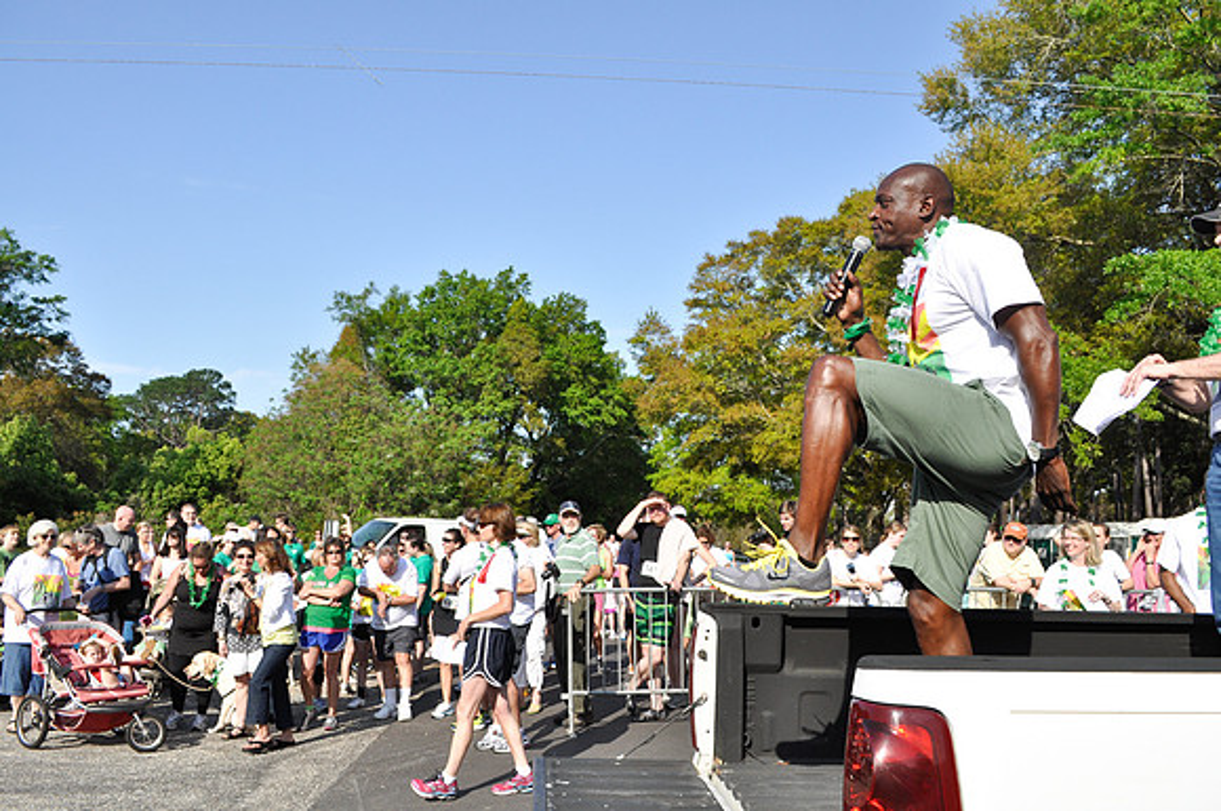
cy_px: 406
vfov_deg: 43.5
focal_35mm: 30
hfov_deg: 62.0
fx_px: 1016
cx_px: 610
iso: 400
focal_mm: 20
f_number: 8
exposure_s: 1/1250
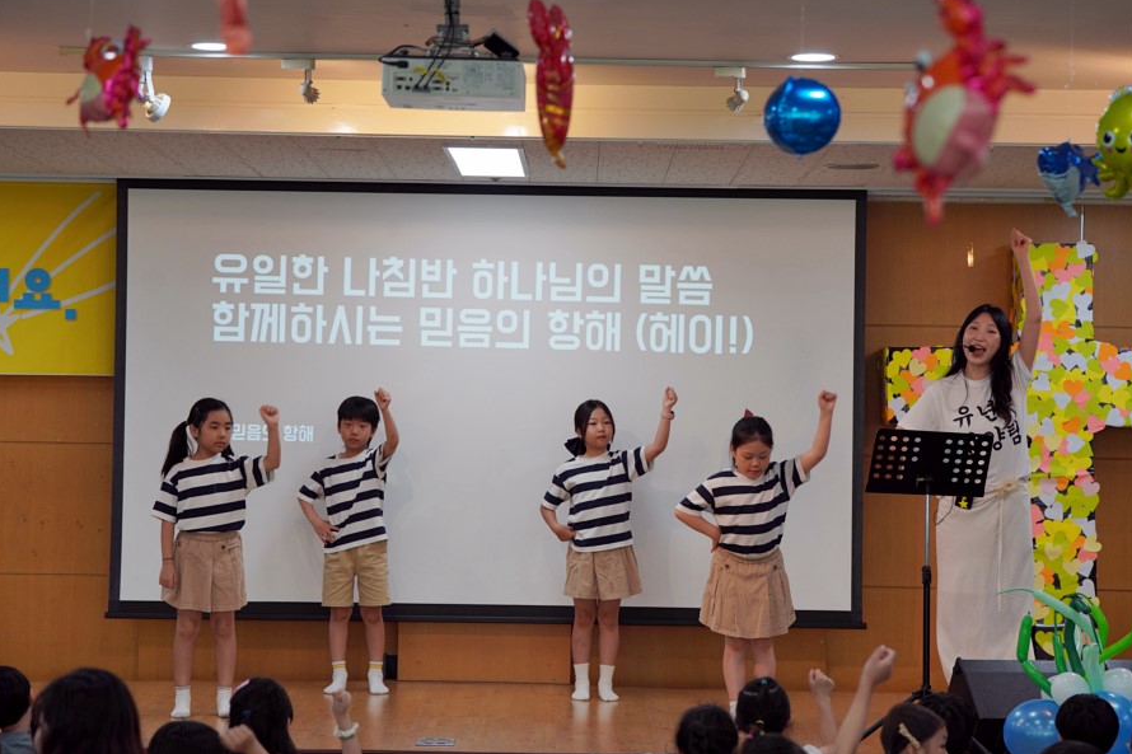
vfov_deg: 15.7
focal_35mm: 87
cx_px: 569
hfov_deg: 23.4
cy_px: 375
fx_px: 2735
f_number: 4
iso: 400
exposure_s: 1/160
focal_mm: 86
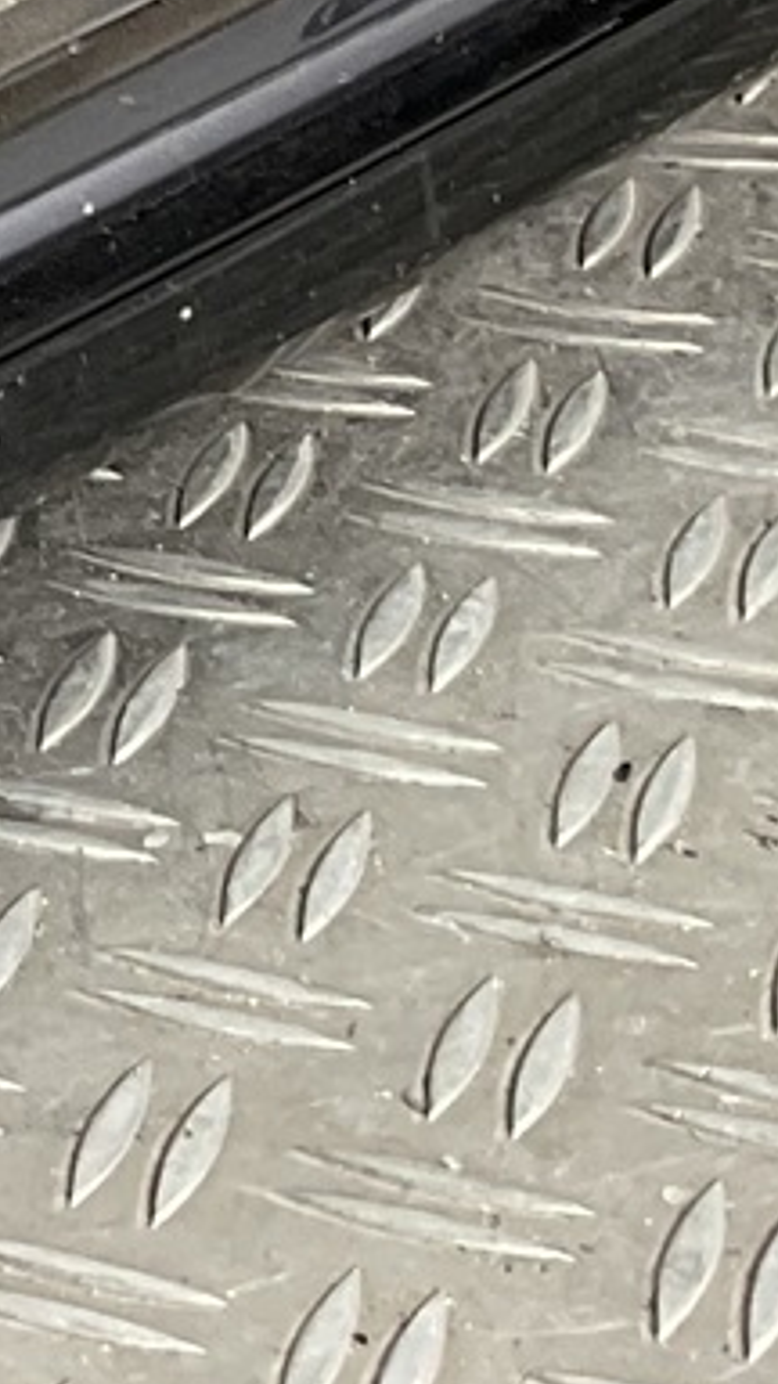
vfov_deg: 11.9
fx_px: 6088
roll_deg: +5.8
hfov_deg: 6.3
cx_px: -2024
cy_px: -1168
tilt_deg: -13.3
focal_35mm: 166
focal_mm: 3
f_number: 1.8
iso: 16
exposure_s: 1/125
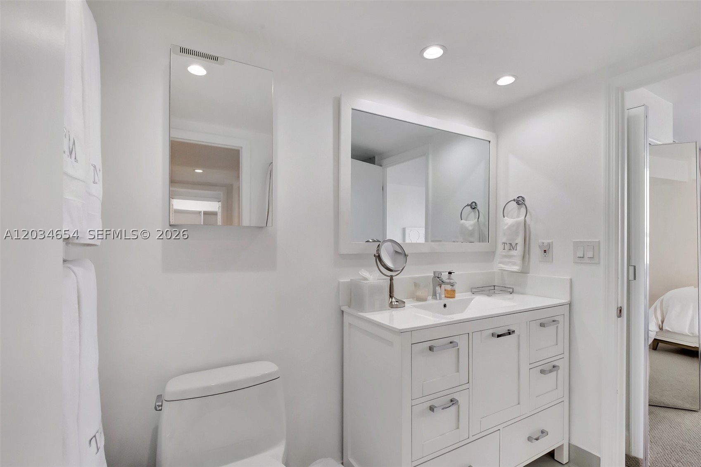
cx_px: 350
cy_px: 234
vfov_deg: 77.3
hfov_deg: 100.4
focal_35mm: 15
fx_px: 292
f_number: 6.4
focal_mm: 10
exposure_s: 1/125
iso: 1600
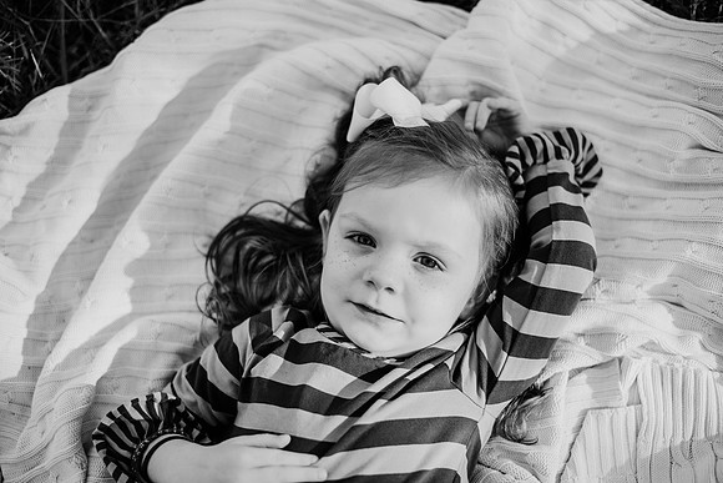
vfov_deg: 27.0
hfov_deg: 39.6
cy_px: 242
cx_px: 362
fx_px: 1004
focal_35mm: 50
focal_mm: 50
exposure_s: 1/1000
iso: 200
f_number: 2
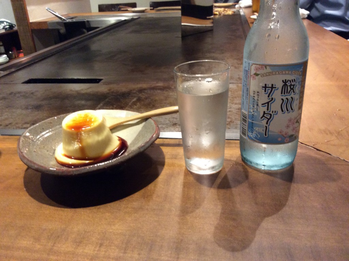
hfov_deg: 56.9
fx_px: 322
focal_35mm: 32
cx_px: 174
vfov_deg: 44.1
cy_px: 130
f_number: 2.4
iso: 250
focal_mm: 3.3
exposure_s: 1/24
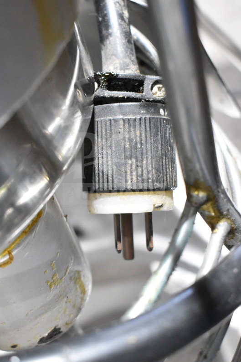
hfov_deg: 25.2
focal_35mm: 54
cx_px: 113
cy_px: 168
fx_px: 538
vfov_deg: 37.1
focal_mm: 31
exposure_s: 1/125
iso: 6400
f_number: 5.6
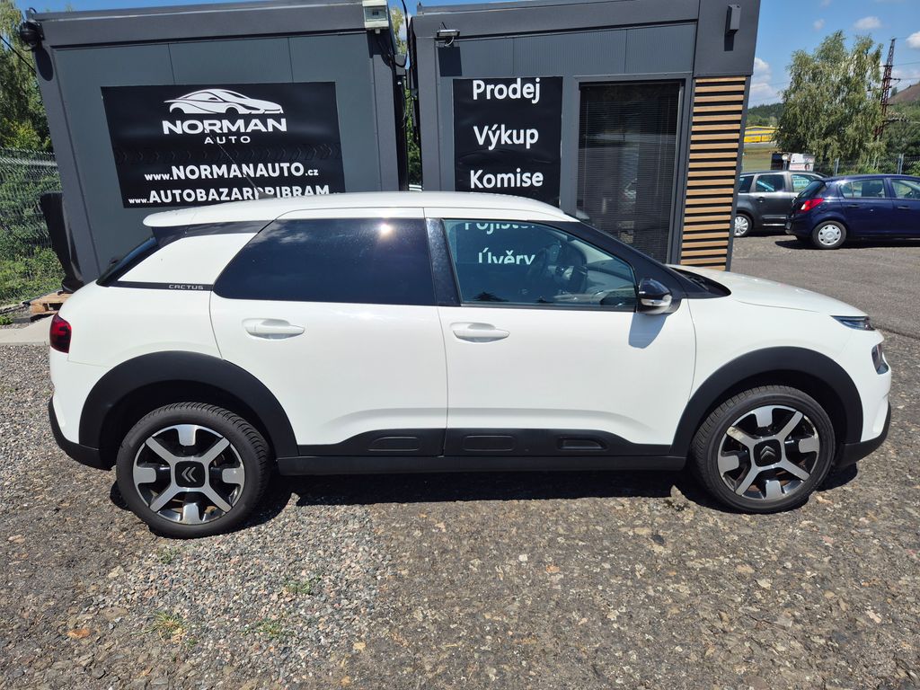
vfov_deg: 58.9
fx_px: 611
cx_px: 460
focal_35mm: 23
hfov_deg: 73.9
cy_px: 345
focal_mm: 5.4
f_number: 1.8
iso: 25
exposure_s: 1/3112
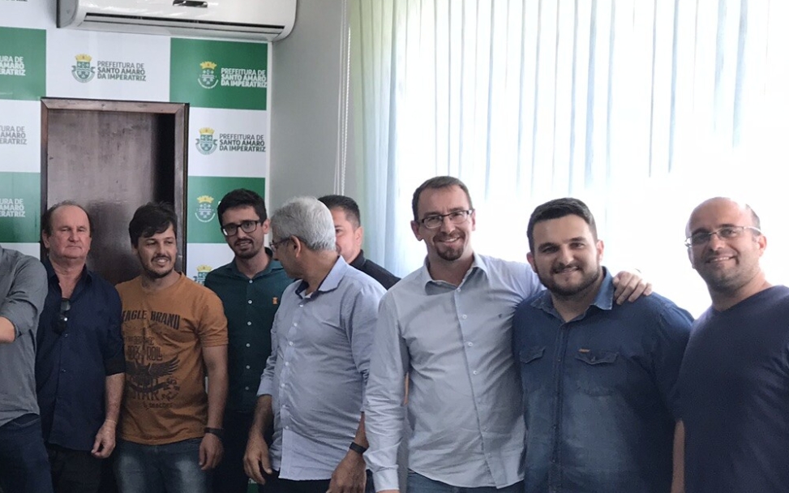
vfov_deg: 21.2
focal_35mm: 61
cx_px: 49
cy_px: 305
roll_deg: -0.8
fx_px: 1312
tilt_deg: -2.7
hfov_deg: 31.6
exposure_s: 1/60
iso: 32
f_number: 1.8
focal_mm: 3.99
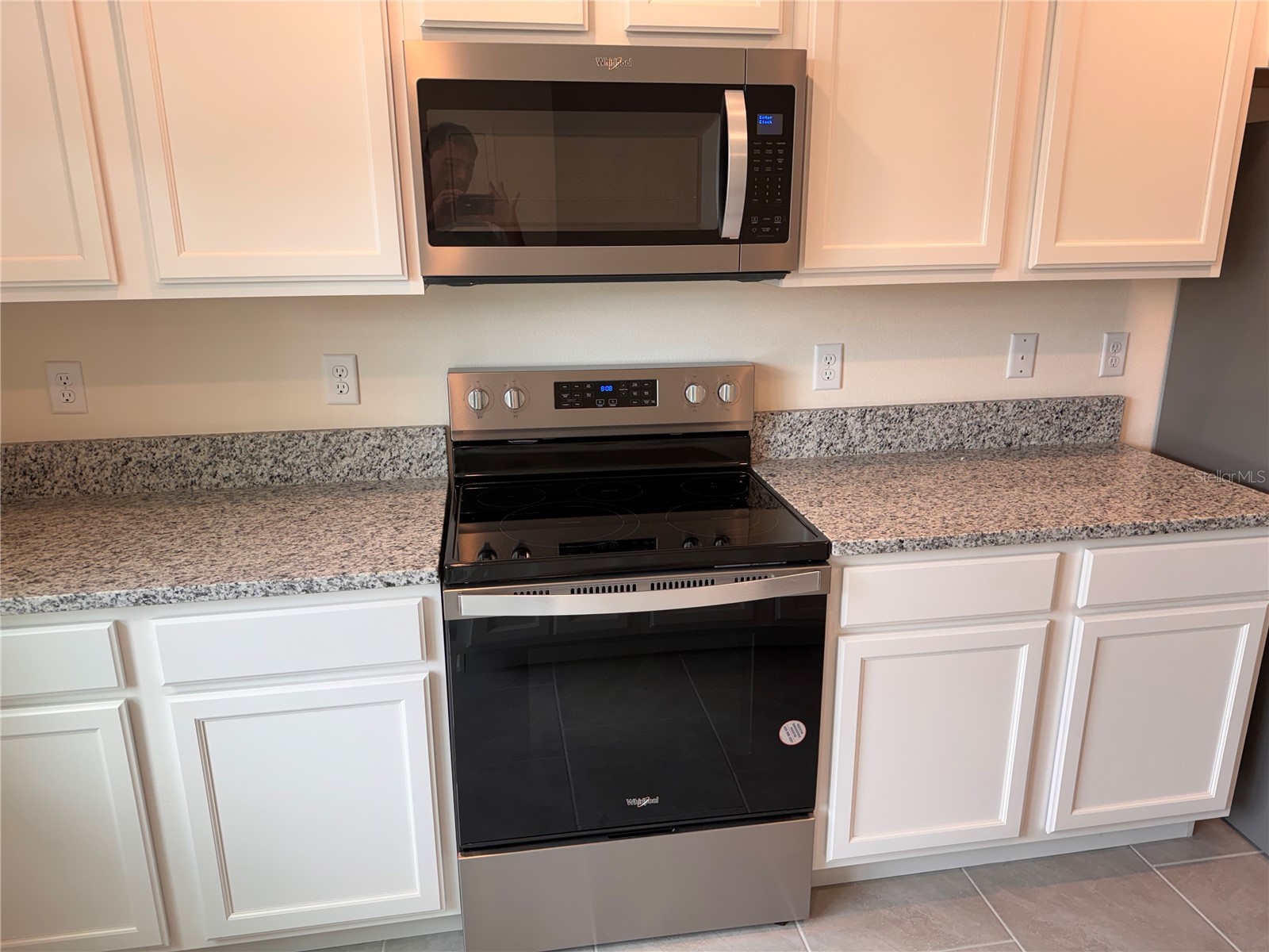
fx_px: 880
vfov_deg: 56.8
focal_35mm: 24
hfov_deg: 71.6
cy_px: 476
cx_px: 634
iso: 100
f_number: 1.78
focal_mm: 6.86
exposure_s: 1/120
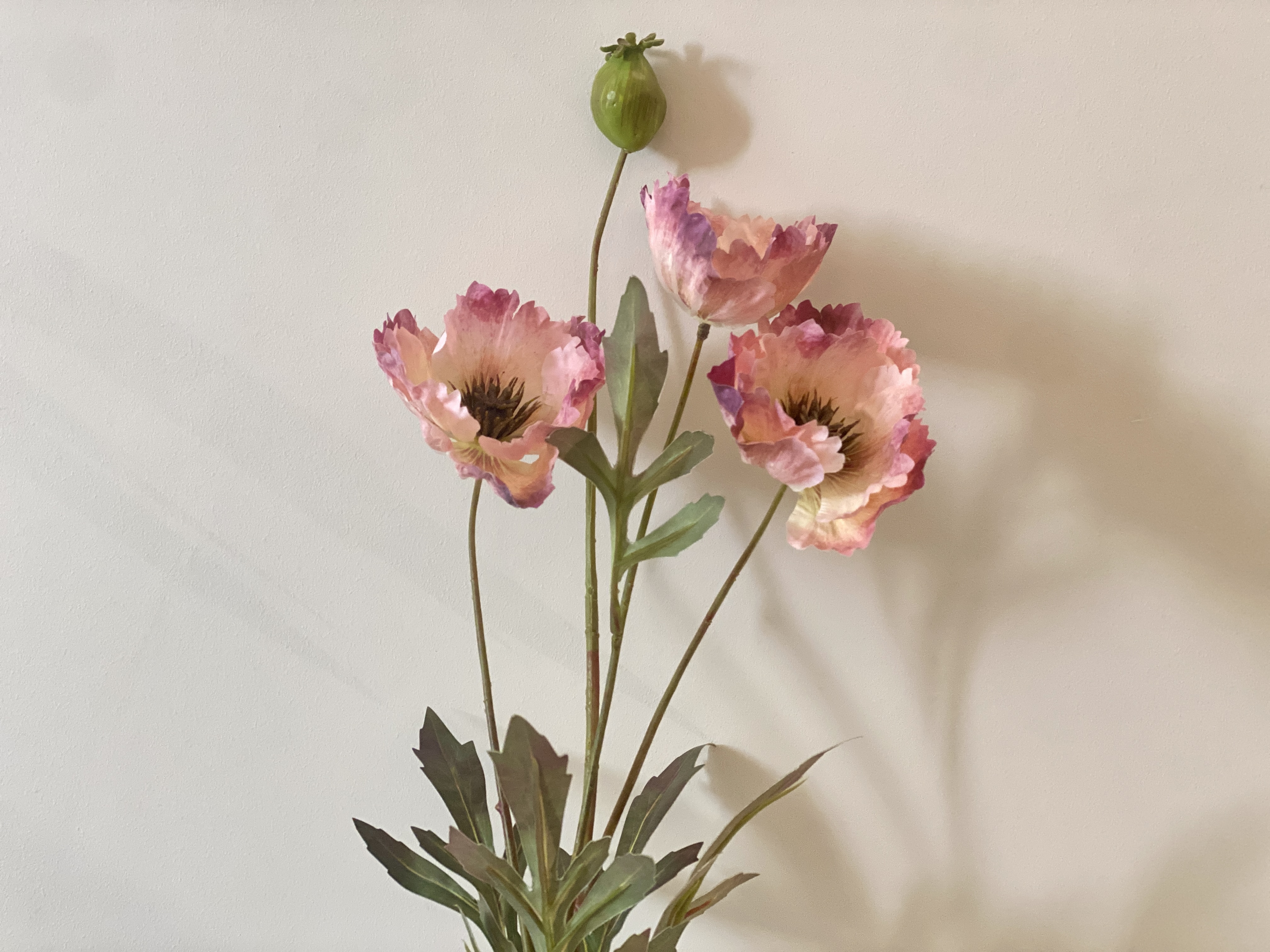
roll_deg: -0.9
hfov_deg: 36.8
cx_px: 635
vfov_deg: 28.0
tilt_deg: -2.4
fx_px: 1908
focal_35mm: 52
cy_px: 476
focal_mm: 6
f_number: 2
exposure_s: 1/120
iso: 250
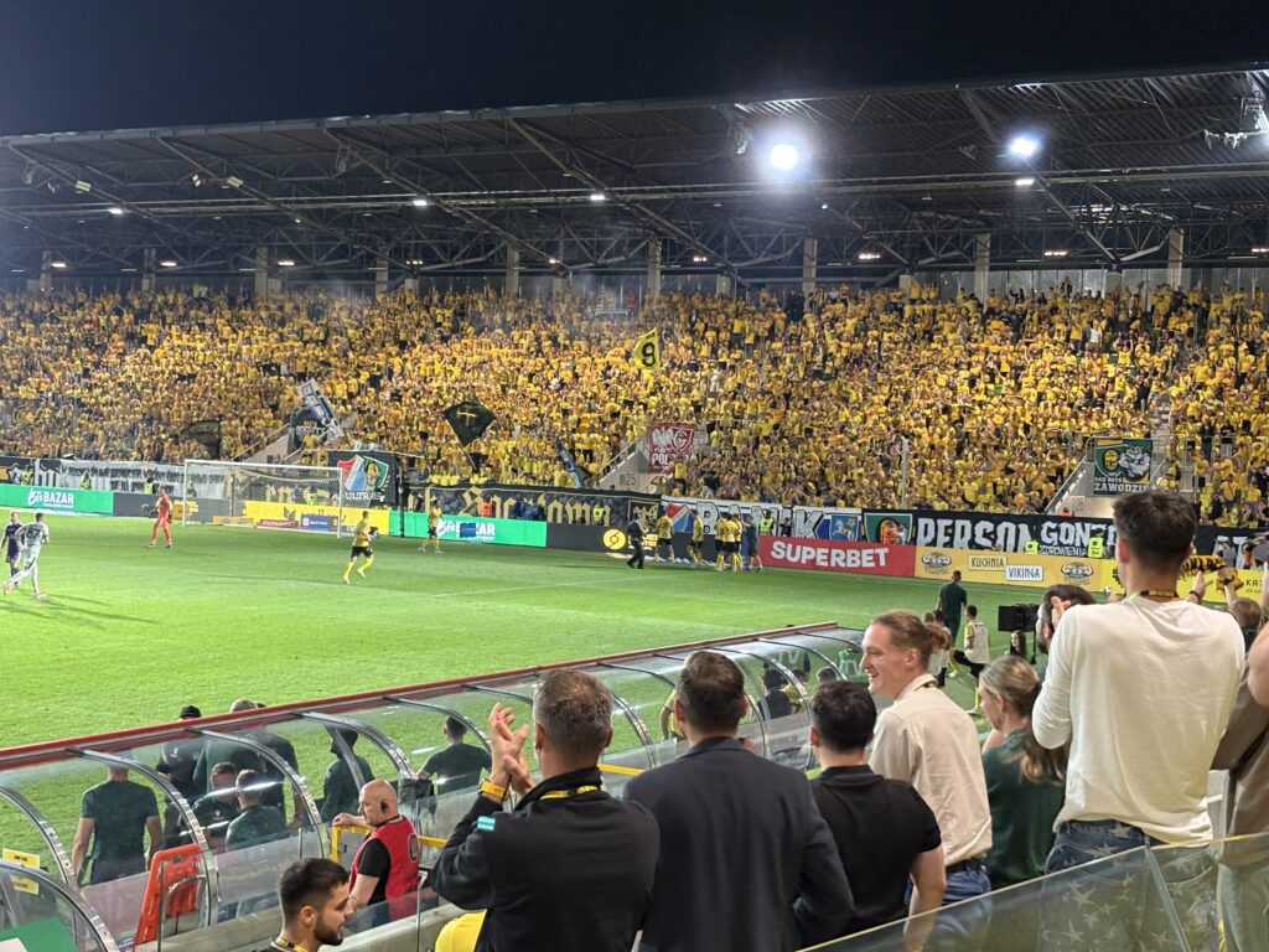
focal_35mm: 52
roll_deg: -2.9
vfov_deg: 28.0
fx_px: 1906
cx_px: 634
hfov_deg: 36.8
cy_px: 476
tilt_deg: -2.1
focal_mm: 5.96
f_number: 1.6
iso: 200
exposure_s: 1/40
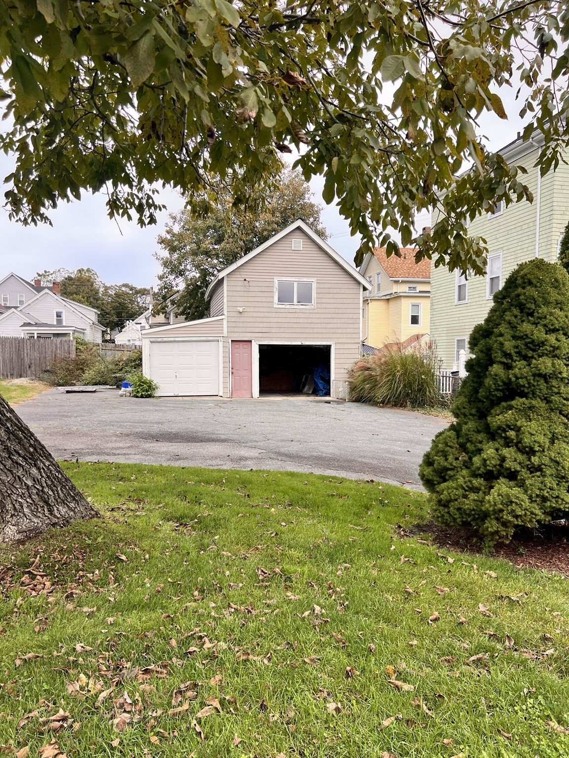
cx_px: 284
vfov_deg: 67.3
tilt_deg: -3.3
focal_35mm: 26
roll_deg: -0.1
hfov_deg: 53.1
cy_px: 379
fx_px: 570
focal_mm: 5.7
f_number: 1.5
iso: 50
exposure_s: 1/1295
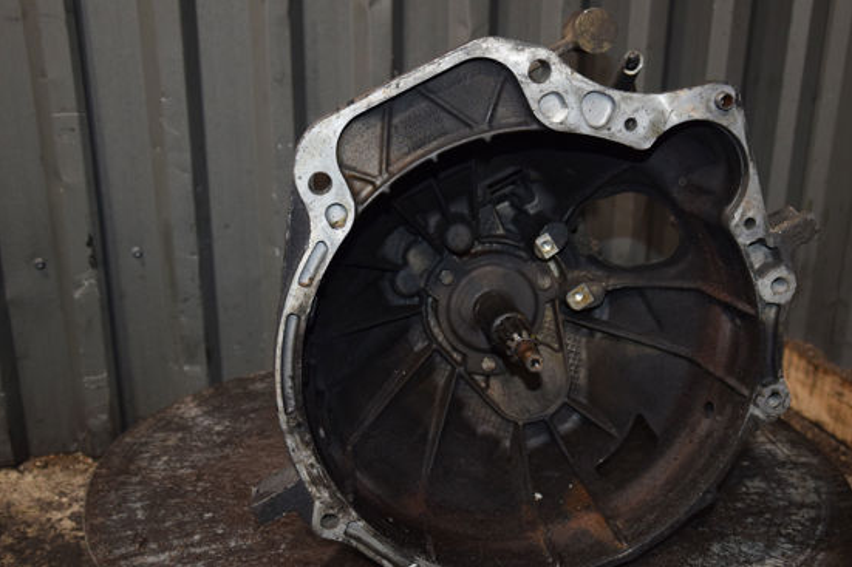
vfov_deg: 30.7
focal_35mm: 44
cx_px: 456
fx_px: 1031
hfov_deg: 44.9
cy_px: 315
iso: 800
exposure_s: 1/60
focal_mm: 25
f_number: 5
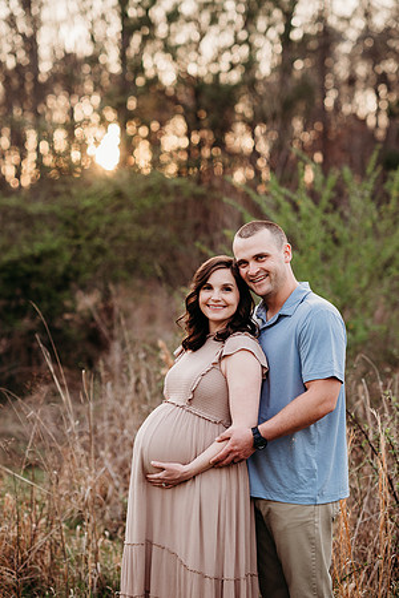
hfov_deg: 16.1
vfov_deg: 23.9
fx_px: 1413
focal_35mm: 85
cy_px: 299
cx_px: 200
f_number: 2.5
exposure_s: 1/400
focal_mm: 85
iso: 320
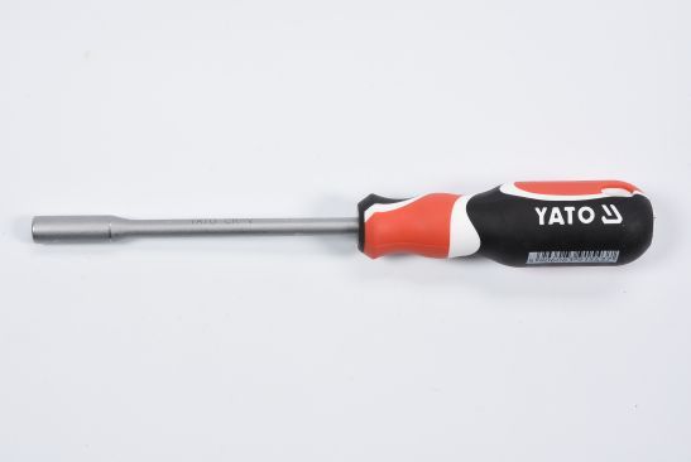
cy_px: 231
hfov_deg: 27.0
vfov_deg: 18.2
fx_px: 1441
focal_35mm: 75
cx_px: 346
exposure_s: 1/125
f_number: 16
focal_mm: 50
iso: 250
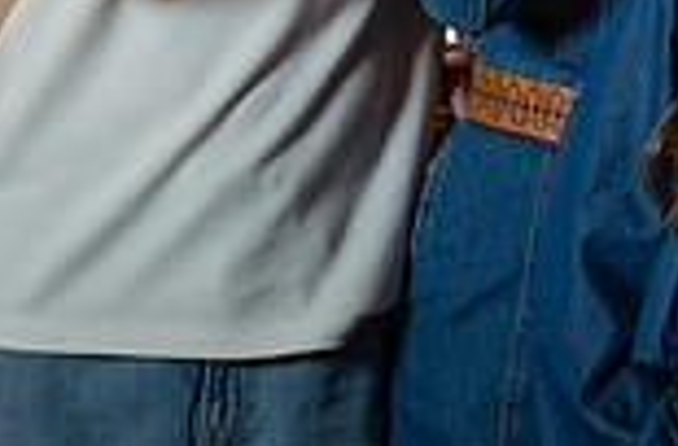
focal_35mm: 193
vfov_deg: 6.9
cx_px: 1002
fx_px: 3620
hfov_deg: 10.4
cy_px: -352
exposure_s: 1/125
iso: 400
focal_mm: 50
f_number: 2.2
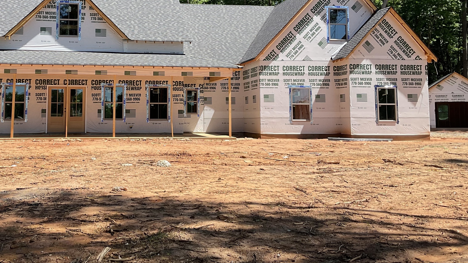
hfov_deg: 47.7
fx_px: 521
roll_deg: +0.5
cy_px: 71
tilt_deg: +5.0
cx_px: 163
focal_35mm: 42
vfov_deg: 28.0
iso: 16
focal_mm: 3
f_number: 1.8
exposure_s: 1/1035
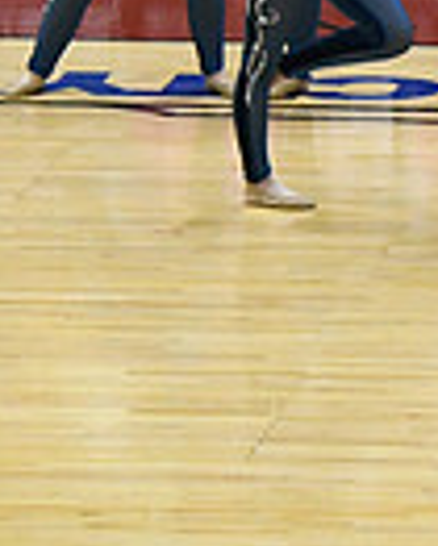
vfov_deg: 4.4
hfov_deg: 3.5
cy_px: 327
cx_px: 1197
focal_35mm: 437
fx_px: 7073
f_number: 4
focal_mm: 70
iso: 6400
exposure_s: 1/500
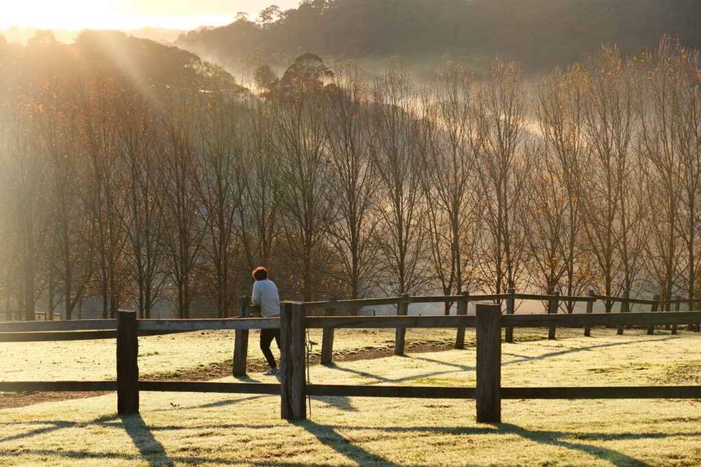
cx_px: 350
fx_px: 1363
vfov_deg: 19.5
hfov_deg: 28.8
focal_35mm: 70
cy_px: 234
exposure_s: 1/140
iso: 250
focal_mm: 46.6
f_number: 5.6
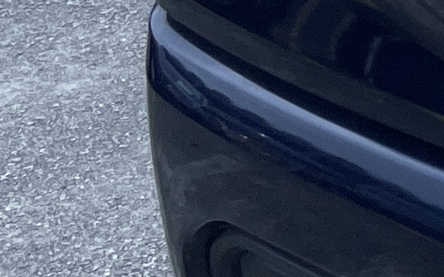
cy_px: -423
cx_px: 1408
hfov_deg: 8.4
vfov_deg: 6.2
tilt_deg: -13.7
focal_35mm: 201
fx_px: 2431
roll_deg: -0.5
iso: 64
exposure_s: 1/60
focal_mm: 5.1
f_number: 1.6
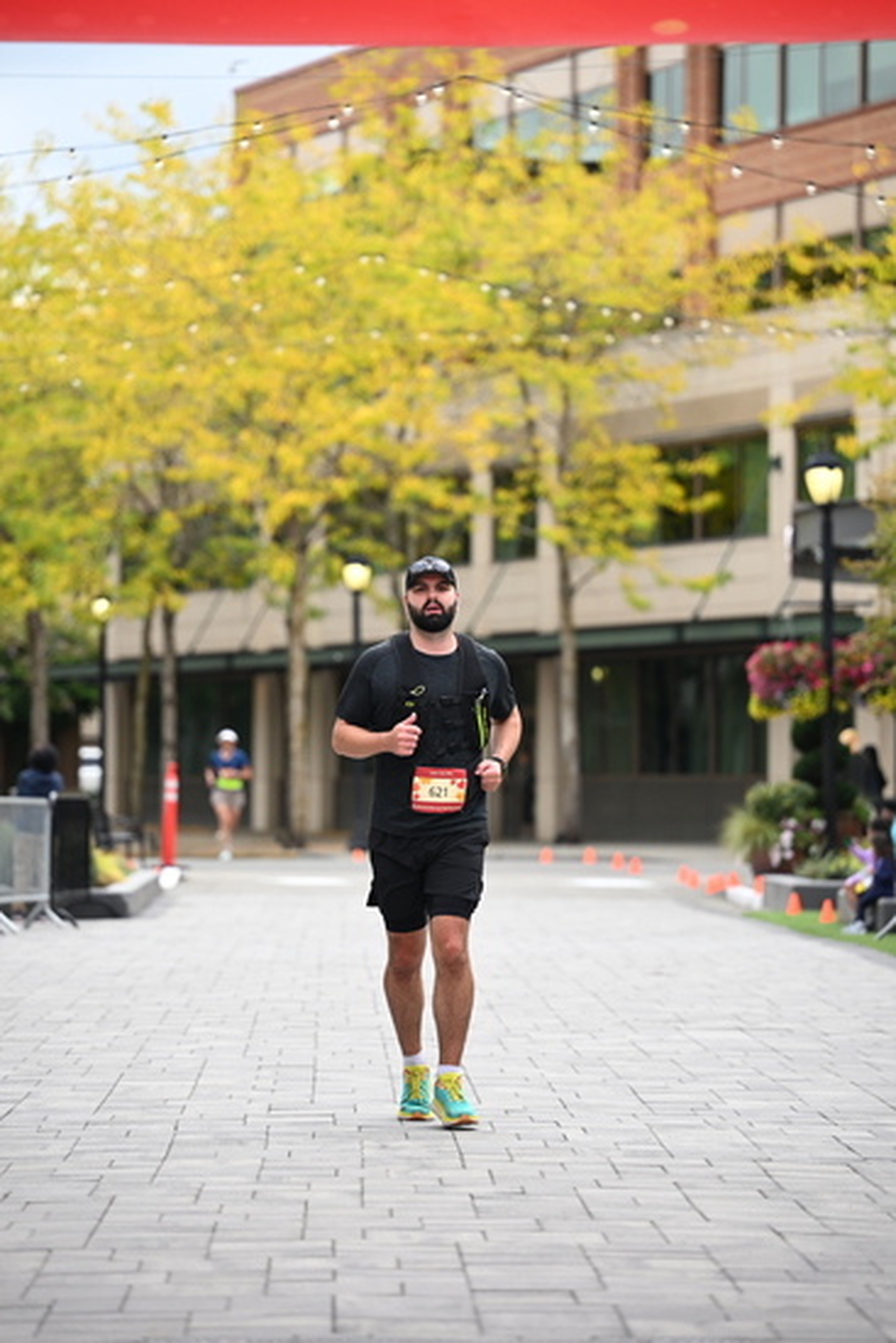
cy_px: 672
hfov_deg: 10.6
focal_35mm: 130
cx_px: 448
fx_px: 4850
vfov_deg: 15.8
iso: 640
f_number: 2.8
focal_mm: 130
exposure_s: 1/2500
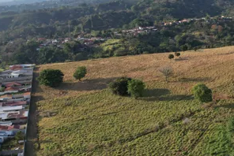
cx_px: 171
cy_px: 108
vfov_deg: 25.9
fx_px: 338
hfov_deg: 37.4
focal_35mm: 52
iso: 120
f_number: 2.8
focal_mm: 8.38
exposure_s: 1/1250
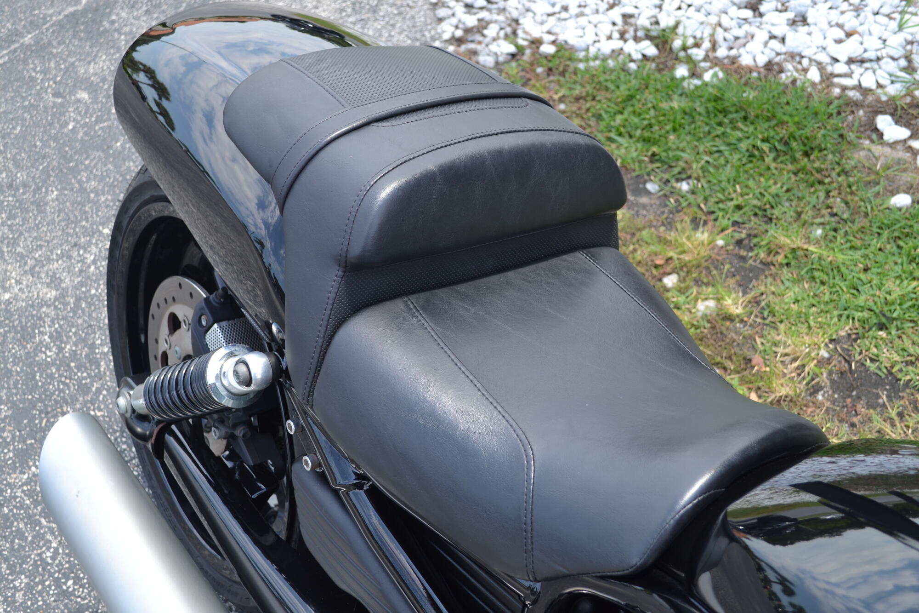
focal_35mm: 39
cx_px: 460
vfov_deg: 34.2
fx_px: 995
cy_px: 306
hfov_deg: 49.6
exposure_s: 1/125
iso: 100
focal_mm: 26
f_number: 5.6
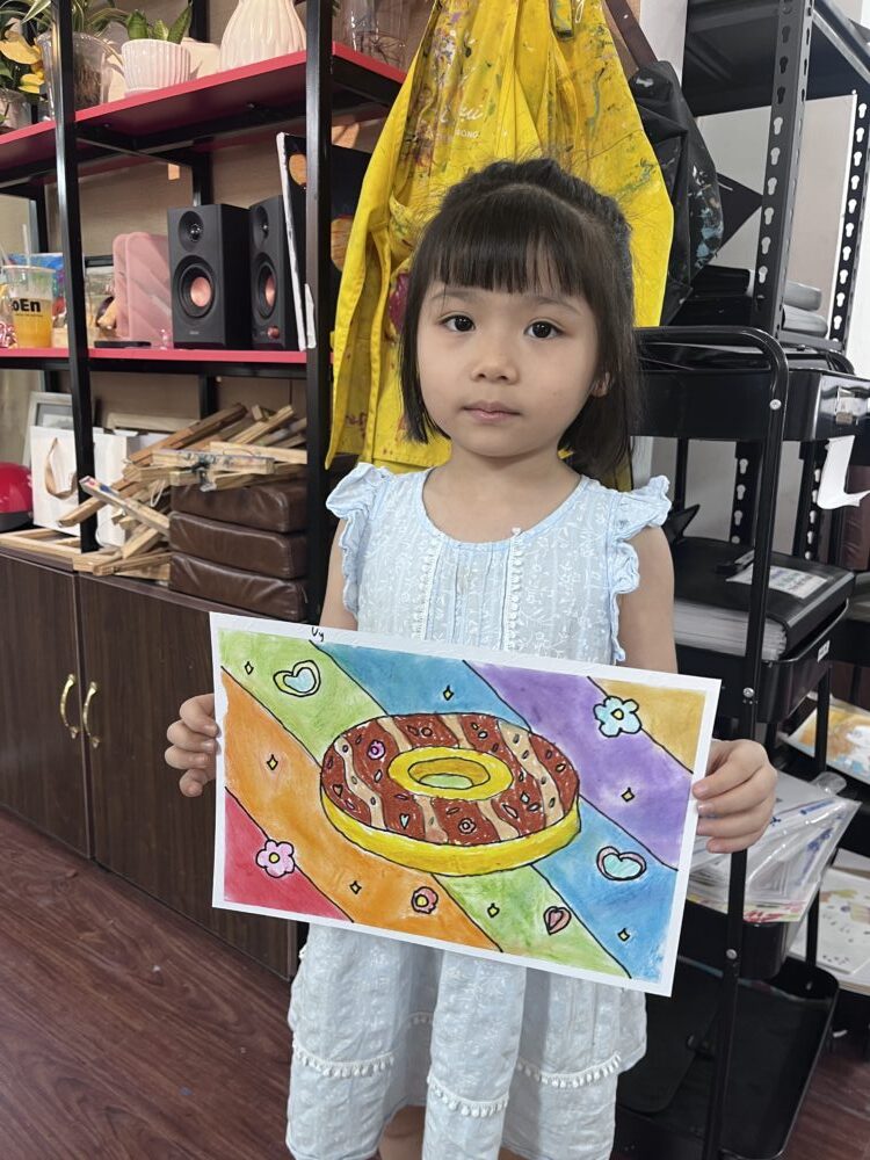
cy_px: 580
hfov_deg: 53.1
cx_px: 435
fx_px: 871
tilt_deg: -12.3
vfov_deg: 67.3
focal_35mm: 26
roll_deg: -0.8
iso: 100
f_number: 1.6
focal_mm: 5.1
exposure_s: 1/50
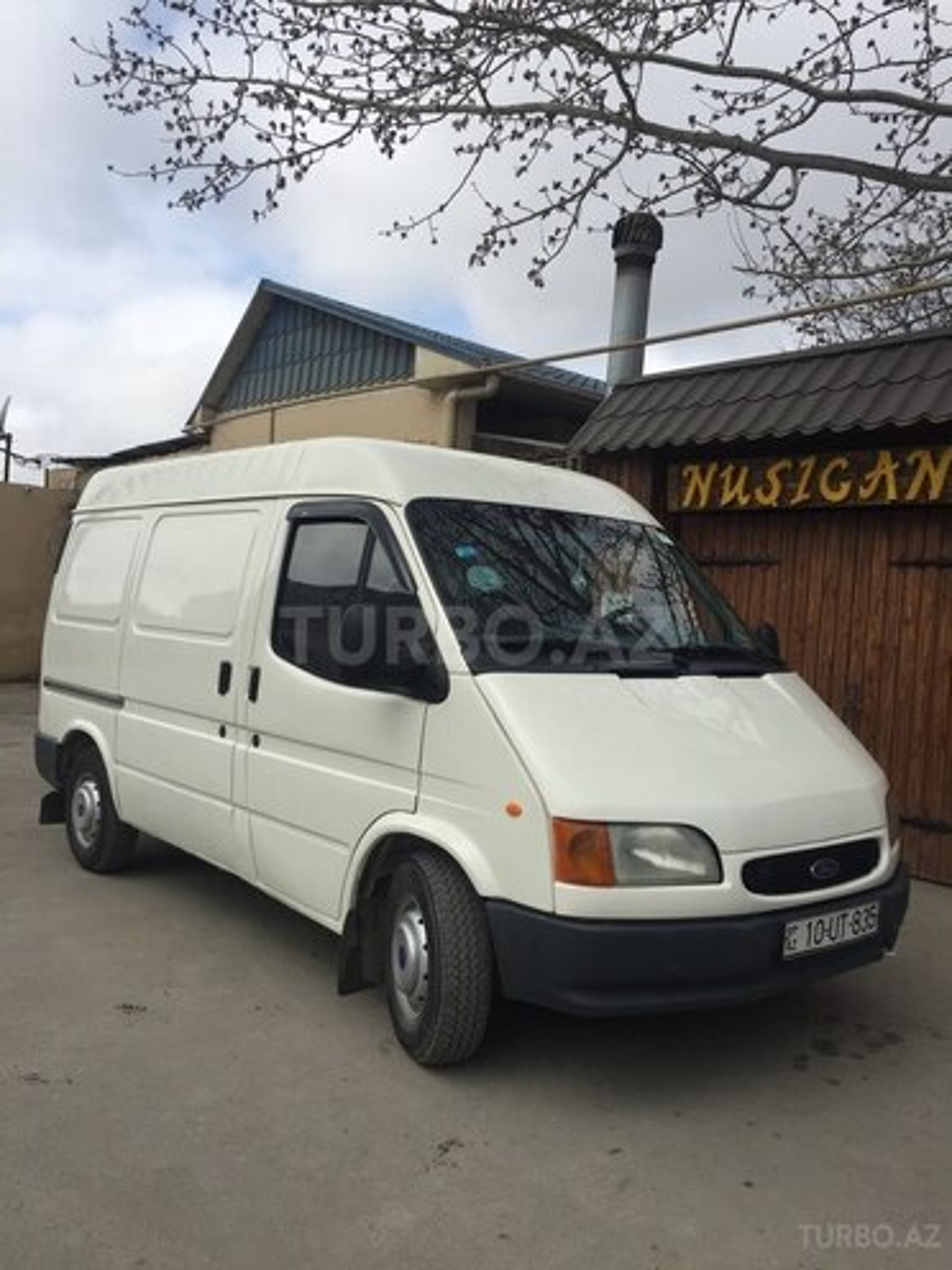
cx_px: 476
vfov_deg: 61.7
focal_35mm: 29
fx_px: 1063
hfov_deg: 48.2
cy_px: 635
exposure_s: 1/2639
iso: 32
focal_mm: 4.15
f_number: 2.2
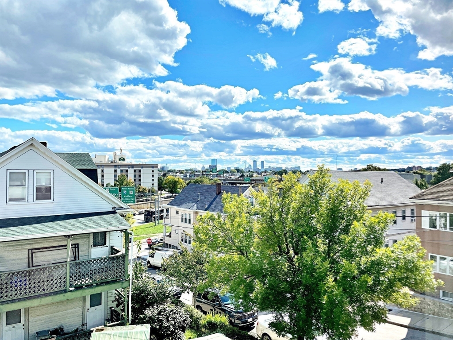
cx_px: 226
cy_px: 170
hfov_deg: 67.3
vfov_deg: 53.1
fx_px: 340
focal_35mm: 26
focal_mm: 4.2
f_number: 1.6
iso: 32
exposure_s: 1/5291
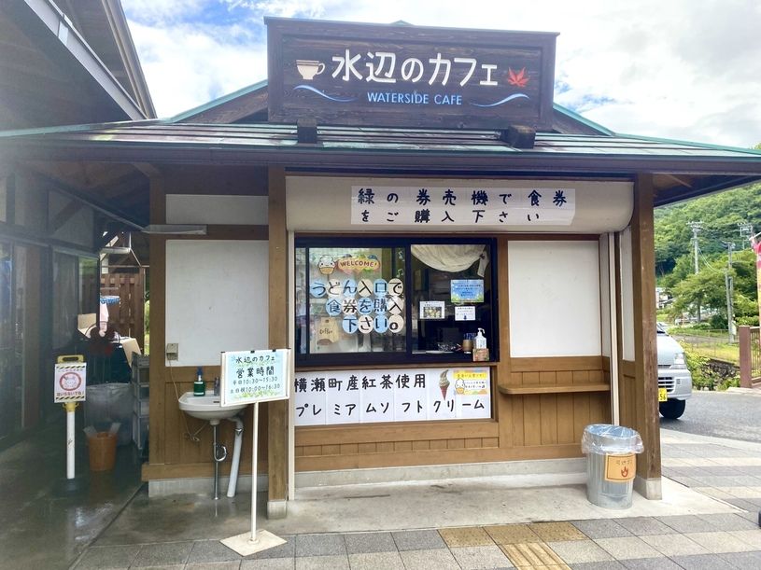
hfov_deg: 67.3
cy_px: 285
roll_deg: +1.0
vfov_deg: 53.1
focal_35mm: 26
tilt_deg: +1.2
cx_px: 380
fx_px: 572
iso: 32
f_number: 1.8
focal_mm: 4.25
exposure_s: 1/747
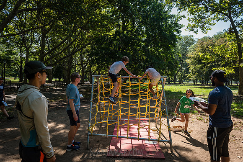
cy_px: 81
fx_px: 162
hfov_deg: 73.7
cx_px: 122
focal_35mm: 24
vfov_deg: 53.2
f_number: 4.5
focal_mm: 24
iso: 200
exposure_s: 1/400
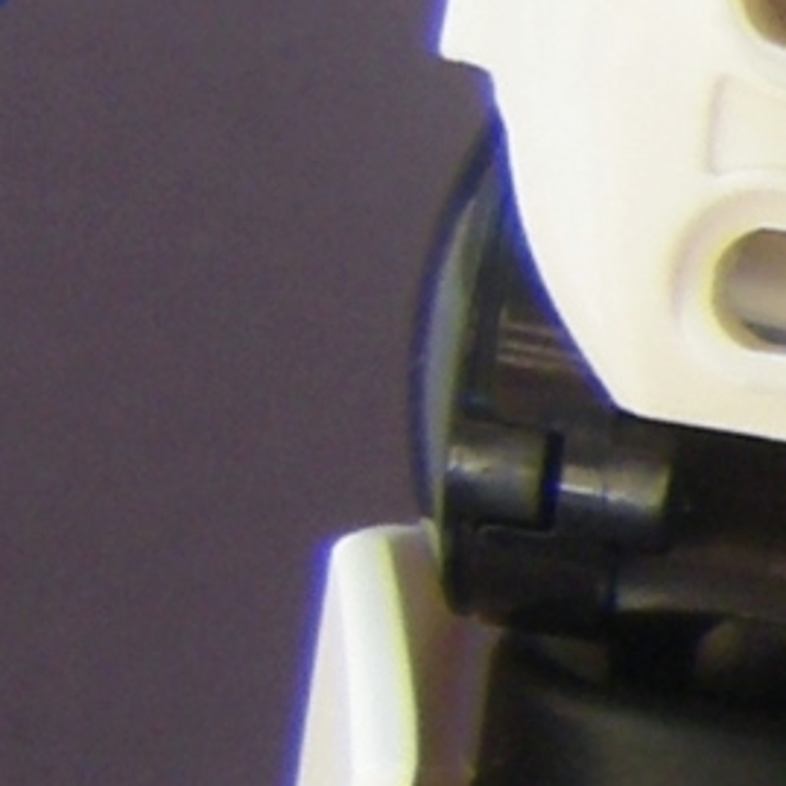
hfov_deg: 5.0
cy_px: 453
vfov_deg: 5.4
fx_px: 8323
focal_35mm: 324
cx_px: 2919
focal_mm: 6.3
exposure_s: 1/80
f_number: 3.5
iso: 64
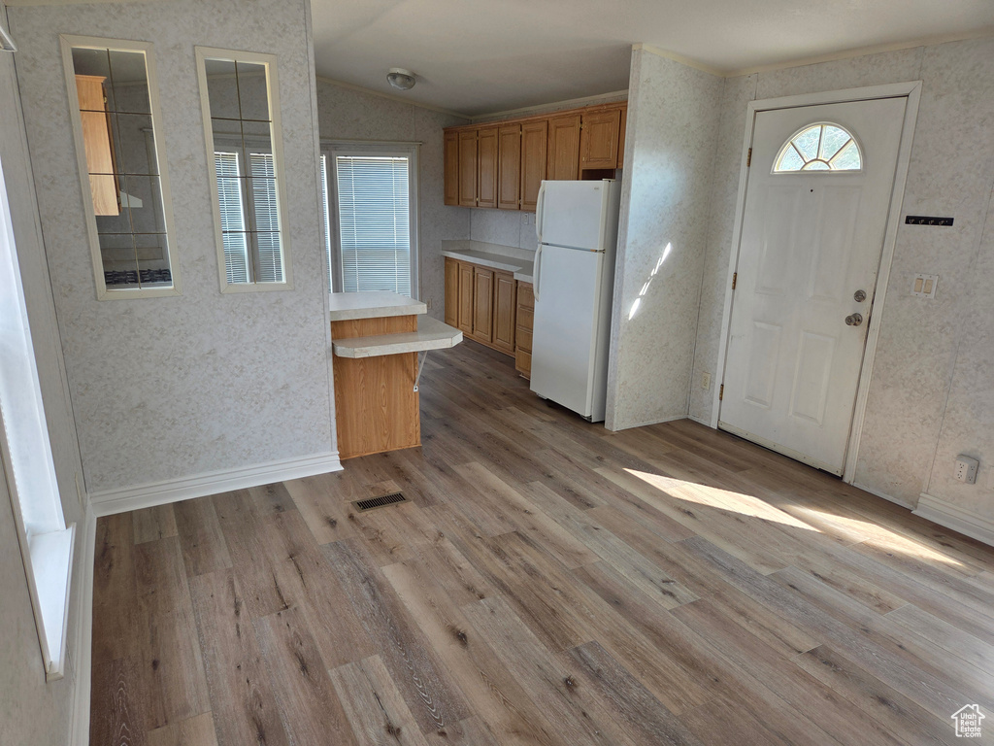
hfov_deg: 73.9
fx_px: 660
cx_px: 497
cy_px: 373
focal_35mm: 23
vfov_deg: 58.9
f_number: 1.8
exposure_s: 1/180
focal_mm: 5.4
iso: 64
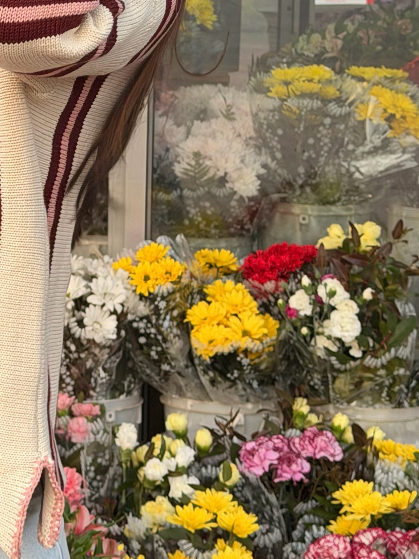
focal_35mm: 115
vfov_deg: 16.9
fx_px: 1856
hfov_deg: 12.6
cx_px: -63
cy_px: 64
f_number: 1.78
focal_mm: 6.76
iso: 50
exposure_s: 1/124
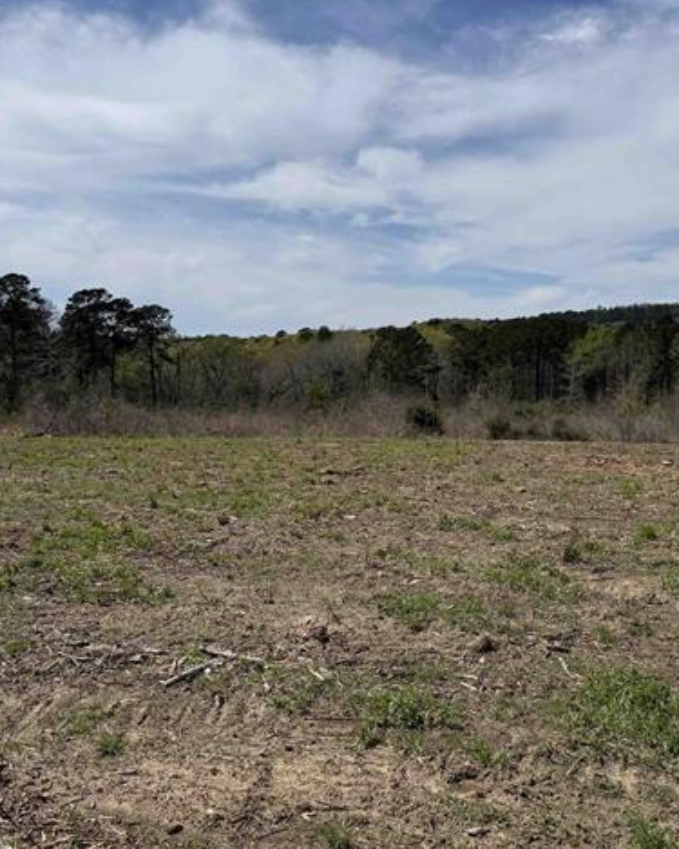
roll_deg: +1.2
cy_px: 424
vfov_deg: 55.7
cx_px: 382
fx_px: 804
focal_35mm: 32
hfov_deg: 45.7
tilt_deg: -5.1
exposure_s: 1/9091
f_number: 1.78
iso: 80
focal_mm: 6.76
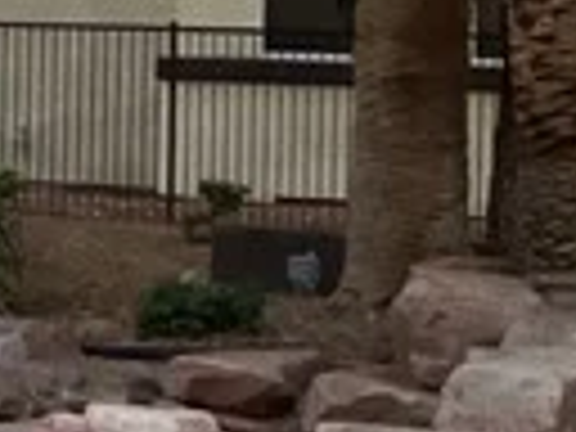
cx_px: -1516
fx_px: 3727
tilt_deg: +1.6
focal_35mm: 224
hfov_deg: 7.2
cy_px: 0
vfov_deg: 6.6
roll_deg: -2.3
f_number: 1.8
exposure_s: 1/120
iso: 80
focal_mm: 3.99
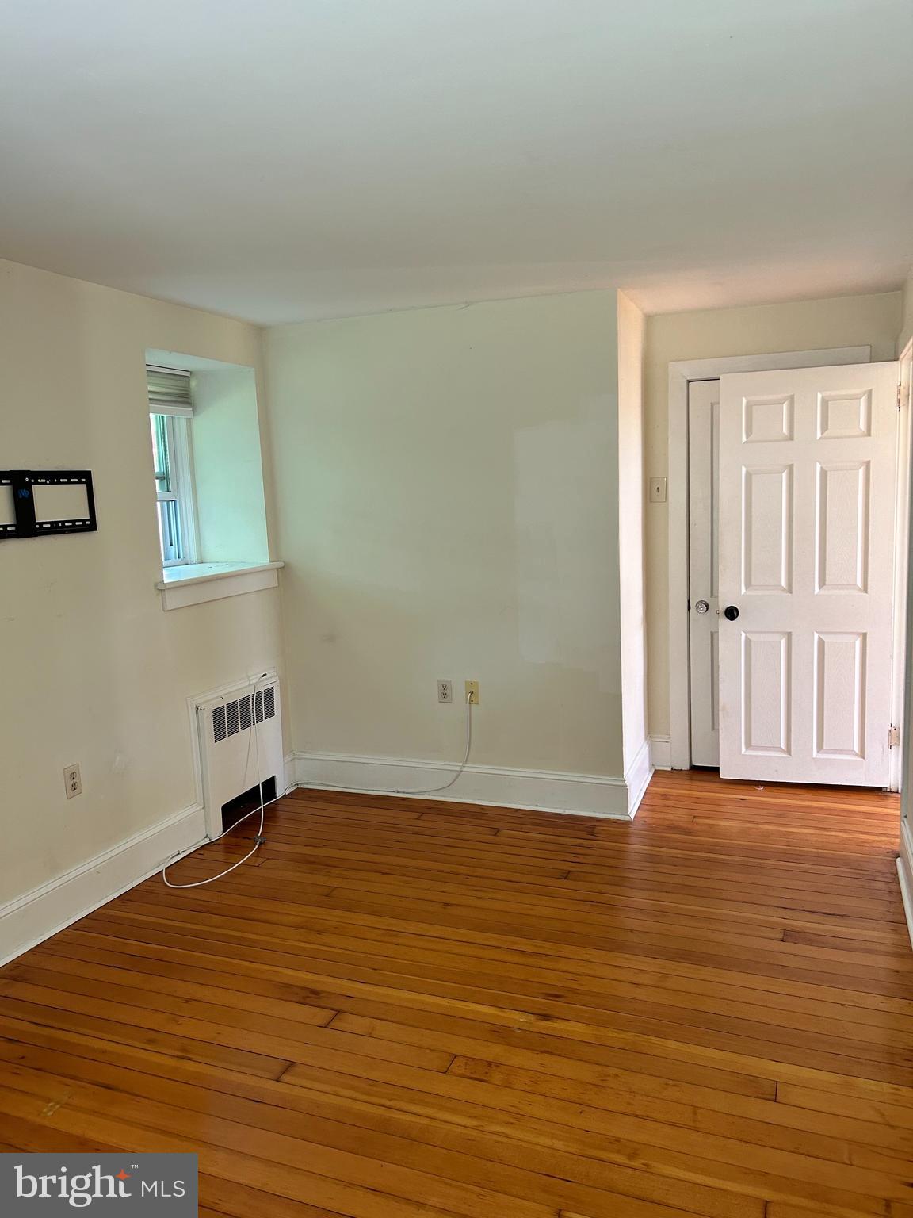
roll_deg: +2.0
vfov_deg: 67.3
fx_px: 914
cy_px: 609
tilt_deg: -7.1
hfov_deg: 53.1
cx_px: 456
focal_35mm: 26
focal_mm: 5.7
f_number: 1.5
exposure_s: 1/86
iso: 125
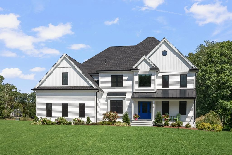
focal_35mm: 36
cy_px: 78
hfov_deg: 53.1
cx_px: 116
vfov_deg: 36.9
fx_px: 232
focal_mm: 24
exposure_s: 1/640
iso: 400
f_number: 14
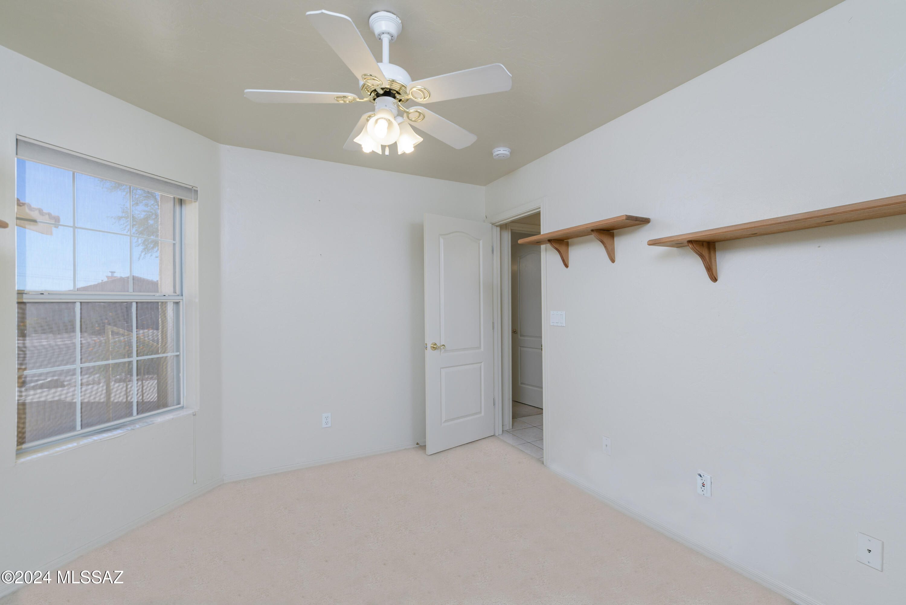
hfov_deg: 100.4
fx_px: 378
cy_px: 302
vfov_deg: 77.4
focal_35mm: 15
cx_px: 453
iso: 100
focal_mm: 15
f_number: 7.1
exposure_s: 1/80
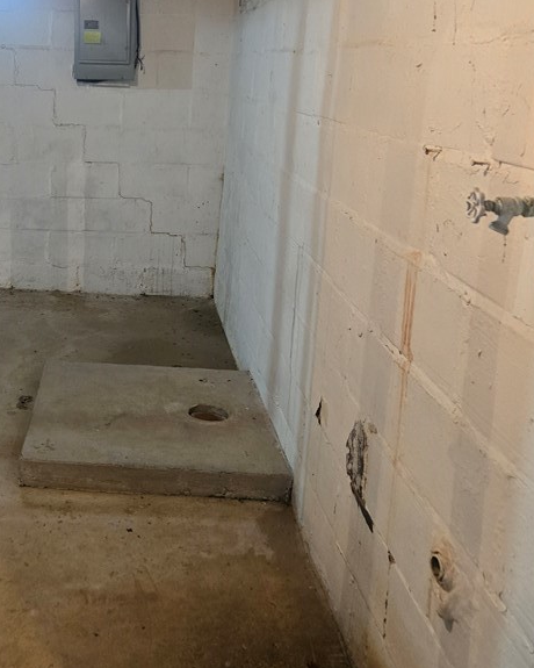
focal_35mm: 40
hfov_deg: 36.5
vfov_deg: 45.3
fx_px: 790
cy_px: 237
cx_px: 136
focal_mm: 5.4
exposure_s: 1/120
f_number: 1.8
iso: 1000
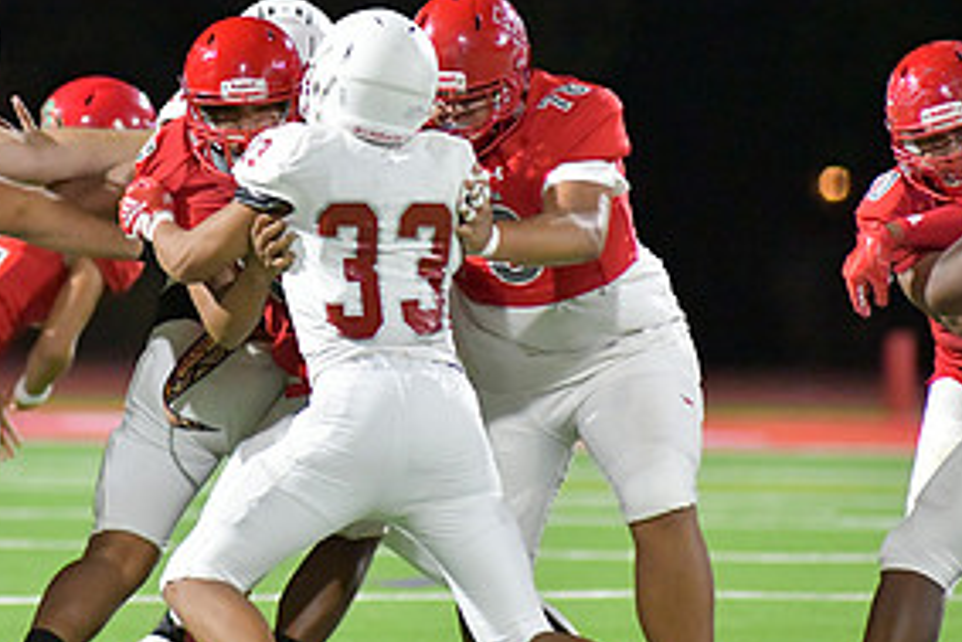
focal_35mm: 614
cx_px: 252
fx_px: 16415
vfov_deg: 2.2
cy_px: 209
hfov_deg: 3.4
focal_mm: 300
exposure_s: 1/1250
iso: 12800
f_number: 4
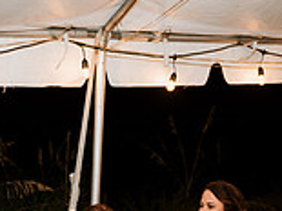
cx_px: 51
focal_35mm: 126
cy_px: 312
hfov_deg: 15.5
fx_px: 1026
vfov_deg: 11.3
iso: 500
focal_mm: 35
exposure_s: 1/200
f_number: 2
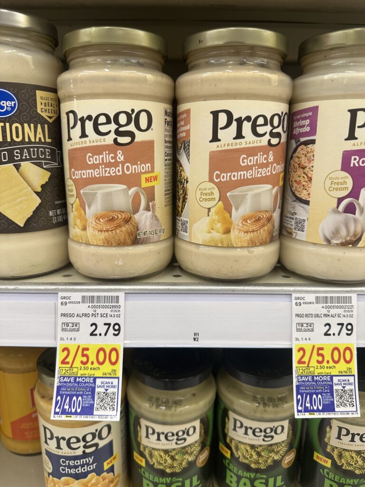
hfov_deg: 56.8
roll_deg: -2.1
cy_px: 244
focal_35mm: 24
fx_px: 337
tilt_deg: -15.6
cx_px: 182
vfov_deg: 71.6
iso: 125
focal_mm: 6.86
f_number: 1.78
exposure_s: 1/61
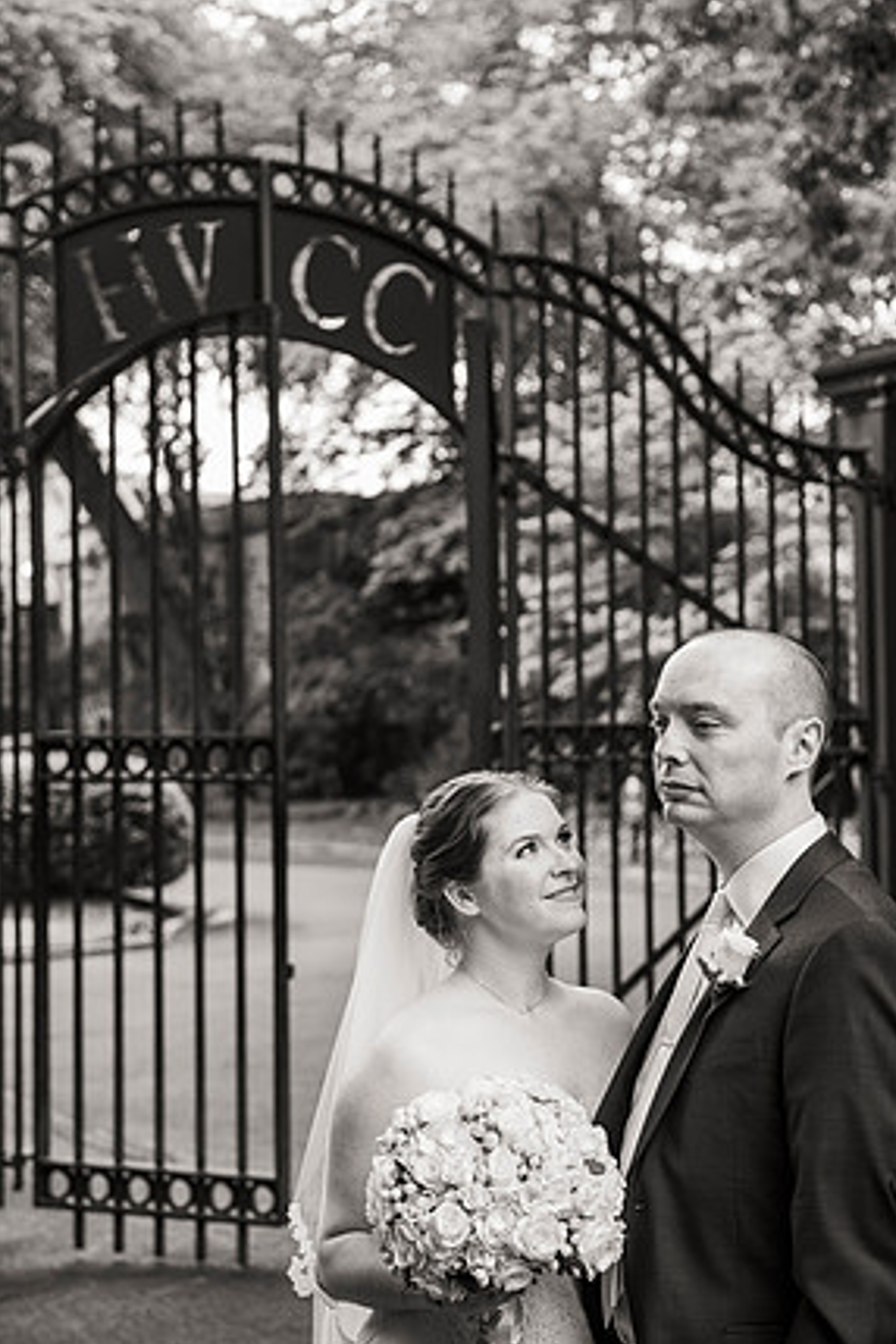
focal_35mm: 65
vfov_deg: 31.0
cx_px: 445
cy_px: 670
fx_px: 2426
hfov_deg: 20.9
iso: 800
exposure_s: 1/250
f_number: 4
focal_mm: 62
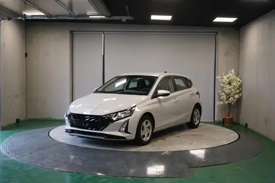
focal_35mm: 42
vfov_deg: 31.9
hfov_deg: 46.4
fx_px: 321
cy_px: 92
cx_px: 138
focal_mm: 42
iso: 1600
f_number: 4.5
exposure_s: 1/160
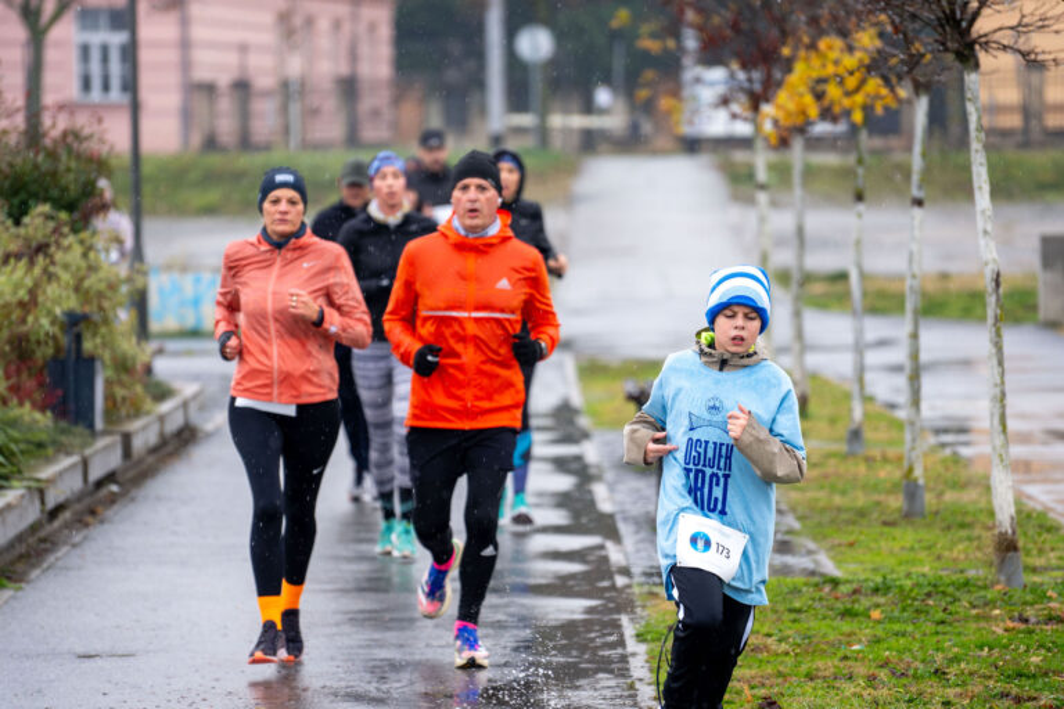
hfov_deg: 10.0
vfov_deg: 6.7
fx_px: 6055
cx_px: 532
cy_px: 368
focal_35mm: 205
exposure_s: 1/500
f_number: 4
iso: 640
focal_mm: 194
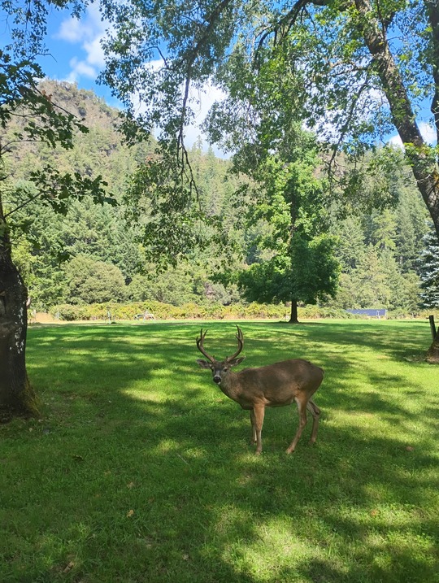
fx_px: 472
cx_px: 220
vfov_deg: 63.4
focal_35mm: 28
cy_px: 292
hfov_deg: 49.9
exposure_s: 1/259
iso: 100
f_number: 1.8
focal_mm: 4.26
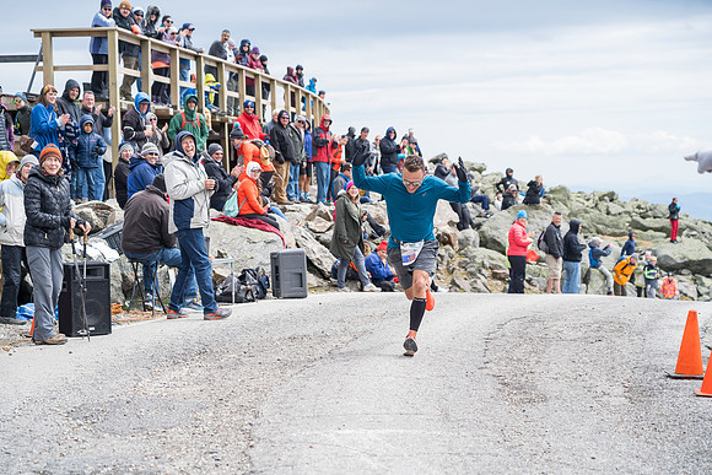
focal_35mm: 72
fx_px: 1424
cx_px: 356
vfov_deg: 18.9
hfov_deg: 28.1
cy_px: 238
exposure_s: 1/1000
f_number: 4
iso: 250
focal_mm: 72
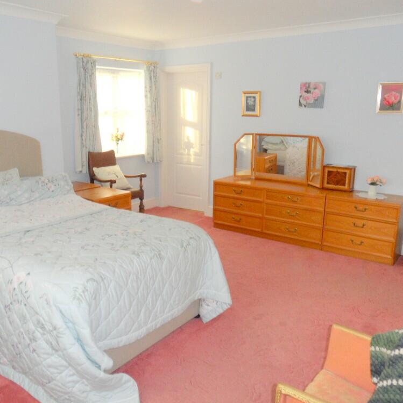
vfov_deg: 55.6
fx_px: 382
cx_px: 181
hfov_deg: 55.5
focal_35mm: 29
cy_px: 205
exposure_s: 1/60
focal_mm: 3.9
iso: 100
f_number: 3.2
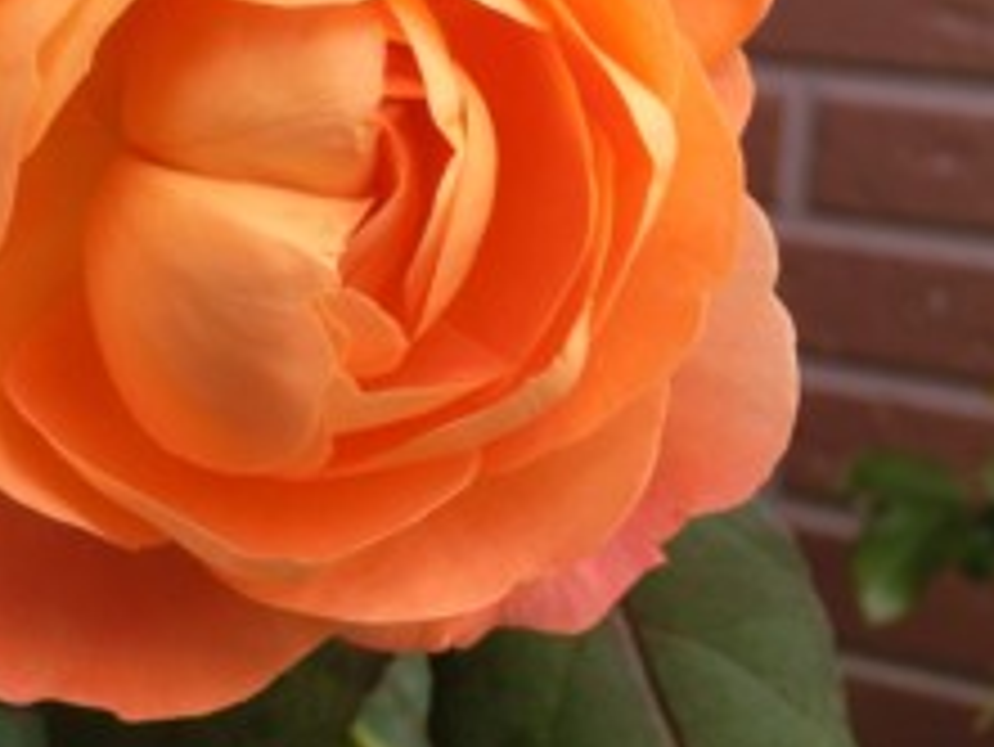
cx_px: 247
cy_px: 153
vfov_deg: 19.2
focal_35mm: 76
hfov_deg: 25.3
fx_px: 2184
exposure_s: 1/160
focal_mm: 7.38
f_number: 4
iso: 80
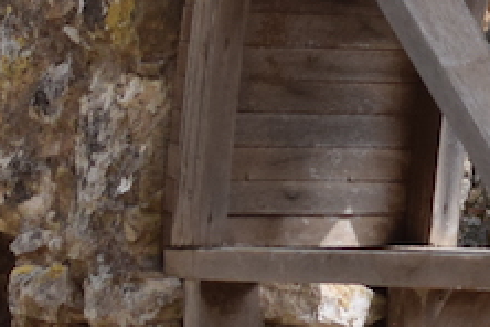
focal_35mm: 354
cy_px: 214
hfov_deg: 5.8
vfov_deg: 3.9
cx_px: 501
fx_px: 4823
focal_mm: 35
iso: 400
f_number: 3.5
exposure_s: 1/2500
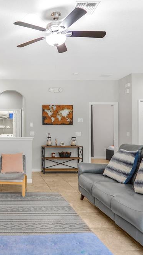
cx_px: 10
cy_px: 129
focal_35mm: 29
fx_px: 196
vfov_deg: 66.1
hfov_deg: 37.1
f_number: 2
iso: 100
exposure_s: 1/30
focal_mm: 12
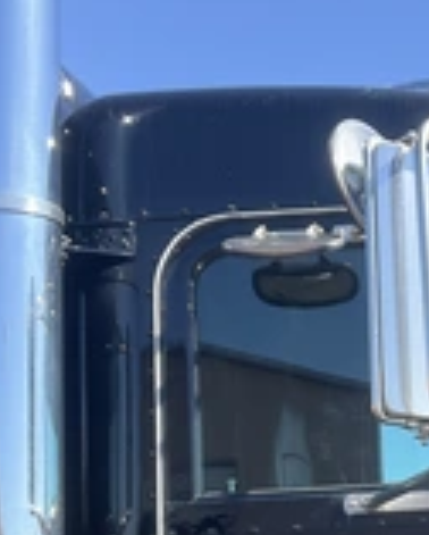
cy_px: 419
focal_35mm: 72
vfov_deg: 26.0
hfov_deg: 20.5
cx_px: 446
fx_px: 1140
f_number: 1.8
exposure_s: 1/855
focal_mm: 3
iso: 25
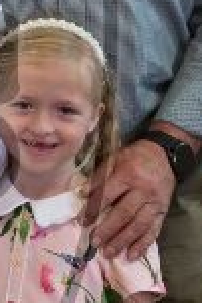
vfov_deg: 8.4
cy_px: 28
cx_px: -138
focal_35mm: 243
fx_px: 2045
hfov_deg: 5.6
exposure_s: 1/125
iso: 4000
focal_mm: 56
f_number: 5
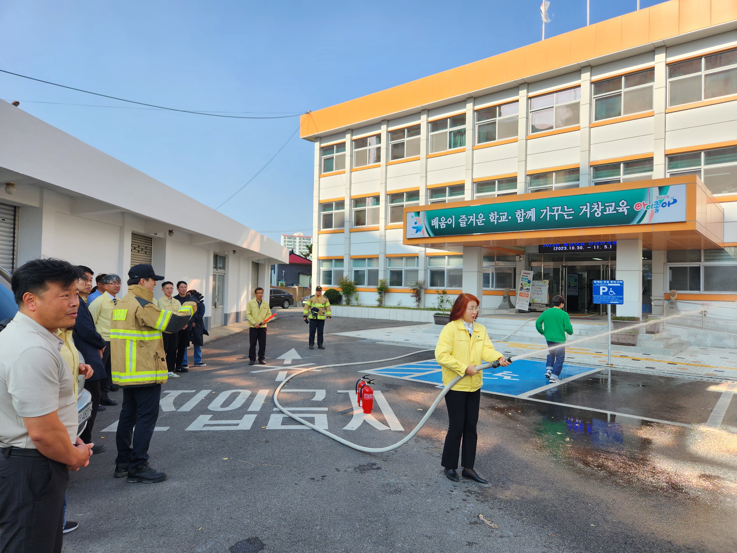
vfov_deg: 58.9
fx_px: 490
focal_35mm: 23
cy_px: 276
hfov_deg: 73.9
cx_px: 368
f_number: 1.8
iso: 20
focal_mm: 5.4
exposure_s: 1/571
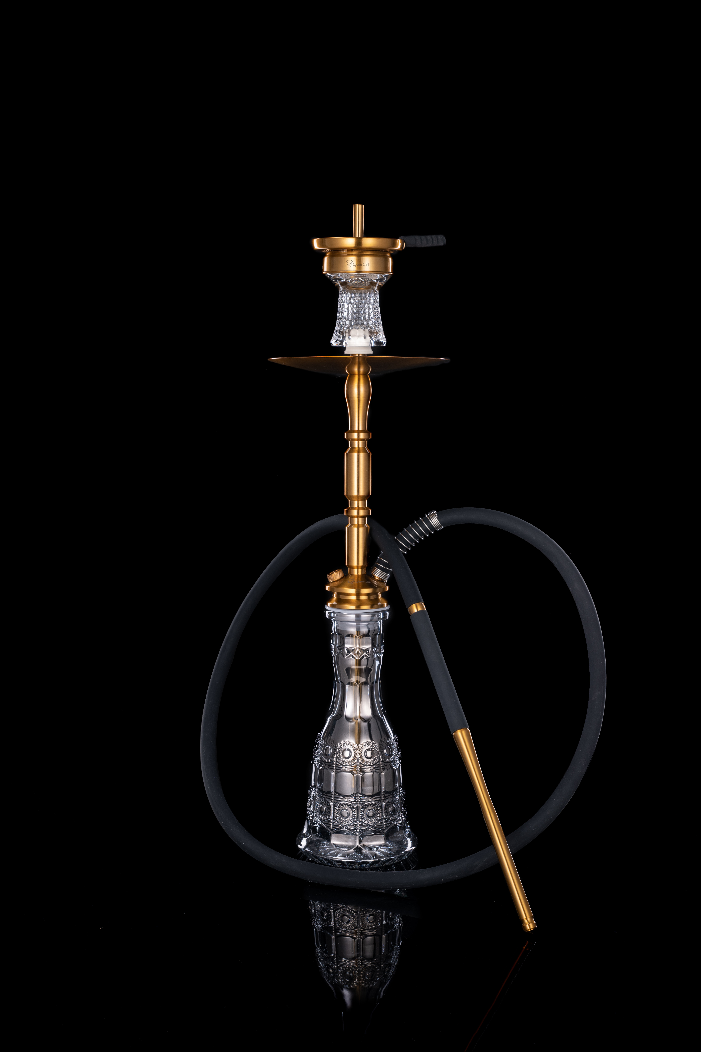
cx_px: 350
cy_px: 526
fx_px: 1402
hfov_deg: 28.1
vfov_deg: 41.1
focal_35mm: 48
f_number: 9
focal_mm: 48
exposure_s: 1/125
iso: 64
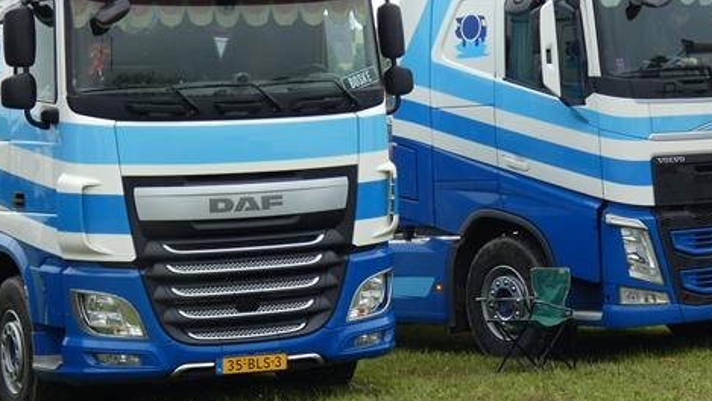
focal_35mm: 117
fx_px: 2209
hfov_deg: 18.3
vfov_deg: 10.3
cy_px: 112
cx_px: 370
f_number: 4.2
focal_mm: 11.3
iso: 80
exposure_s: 1/250
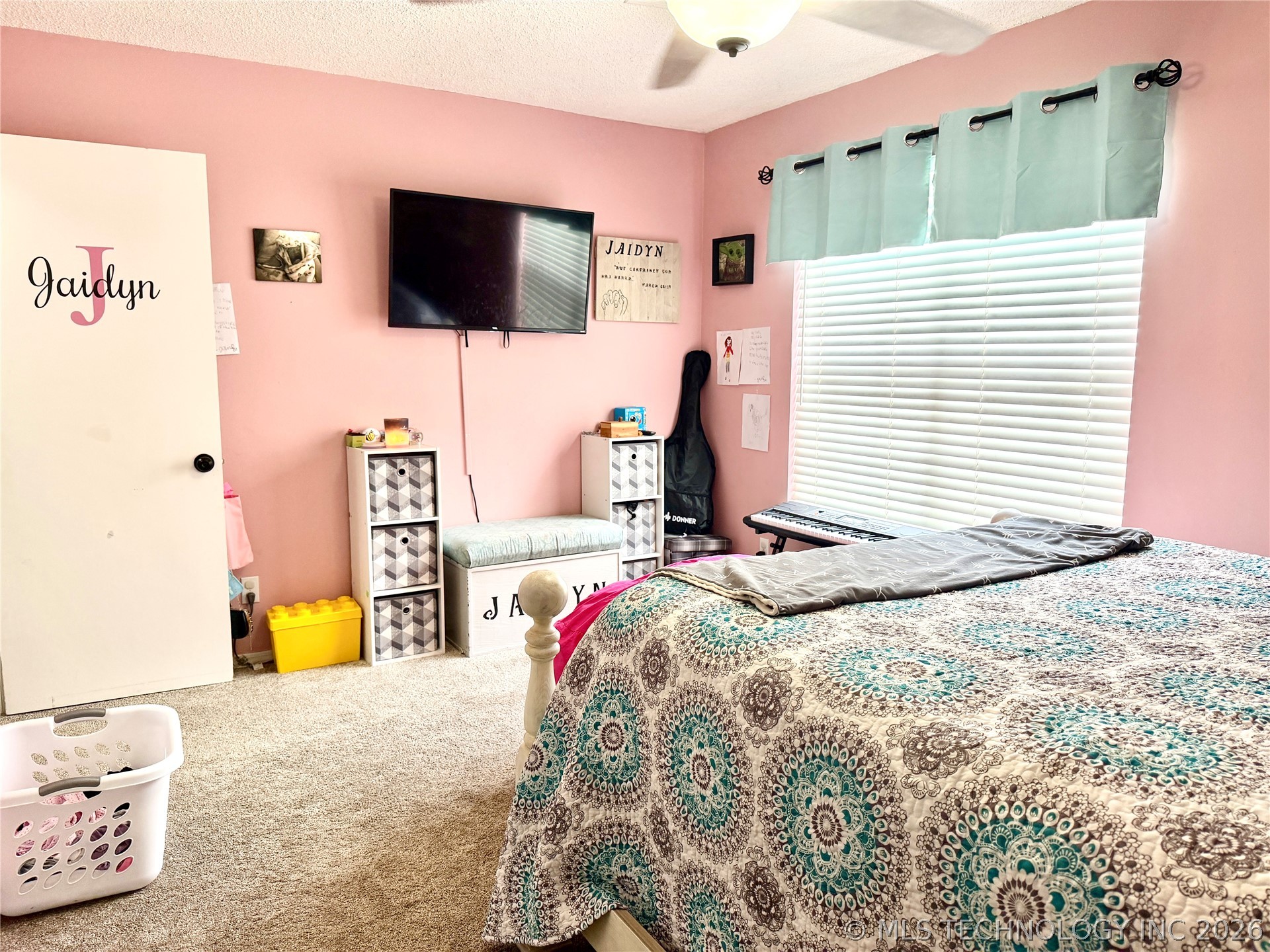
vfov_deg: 56.8
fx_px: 881
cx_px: 635
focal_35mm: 24
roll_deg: +0.8
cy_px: 476
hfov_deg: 71.6
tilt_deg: -7.0
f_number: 1.78
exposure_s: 1/60
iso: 125
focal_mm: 6.76
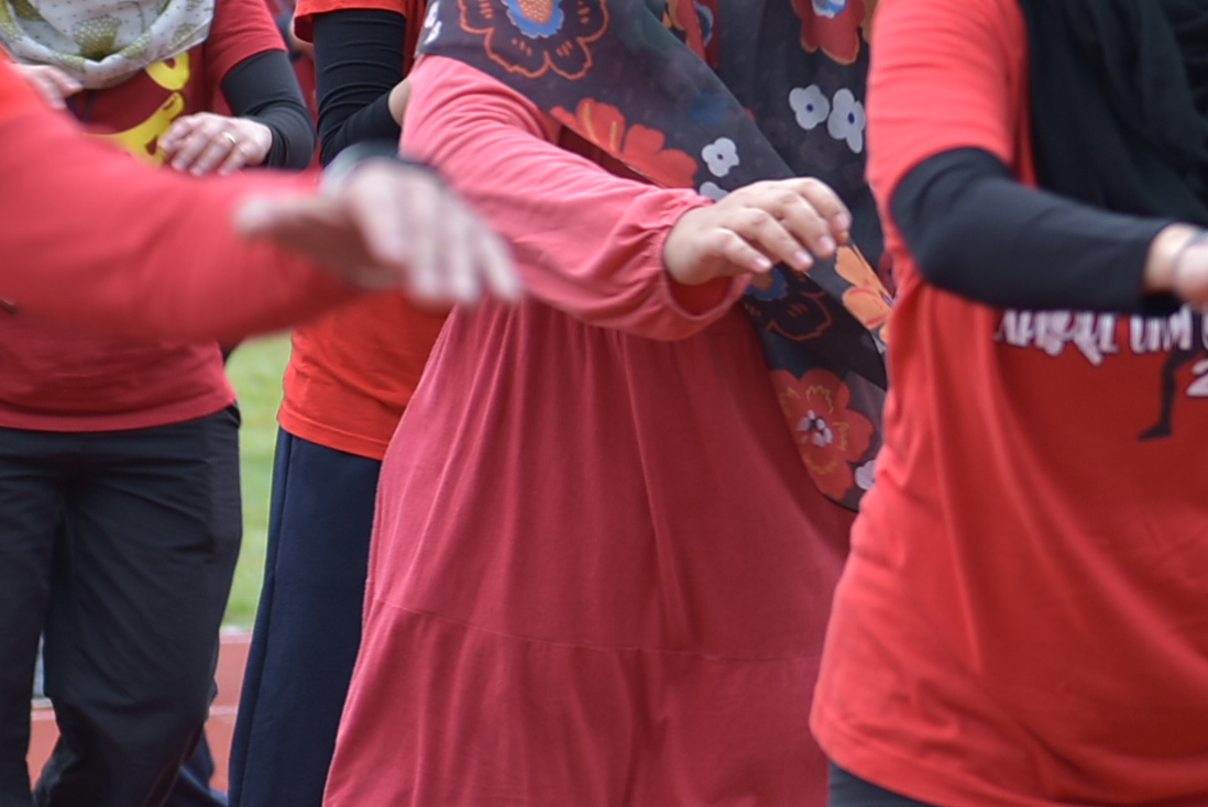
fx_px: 9604
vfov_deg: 4.8
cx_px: 1138
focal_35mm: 286
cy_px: -32
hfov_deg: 7.2
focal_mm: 70
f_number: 2.8
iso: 100
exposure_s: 1/200
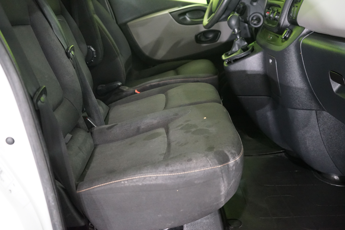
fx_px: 383
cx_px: 172
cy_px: 115
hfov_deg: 48.5
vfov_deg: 33.4
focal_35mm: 40
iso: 6400
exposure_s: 1/40
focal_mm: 40
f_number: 4
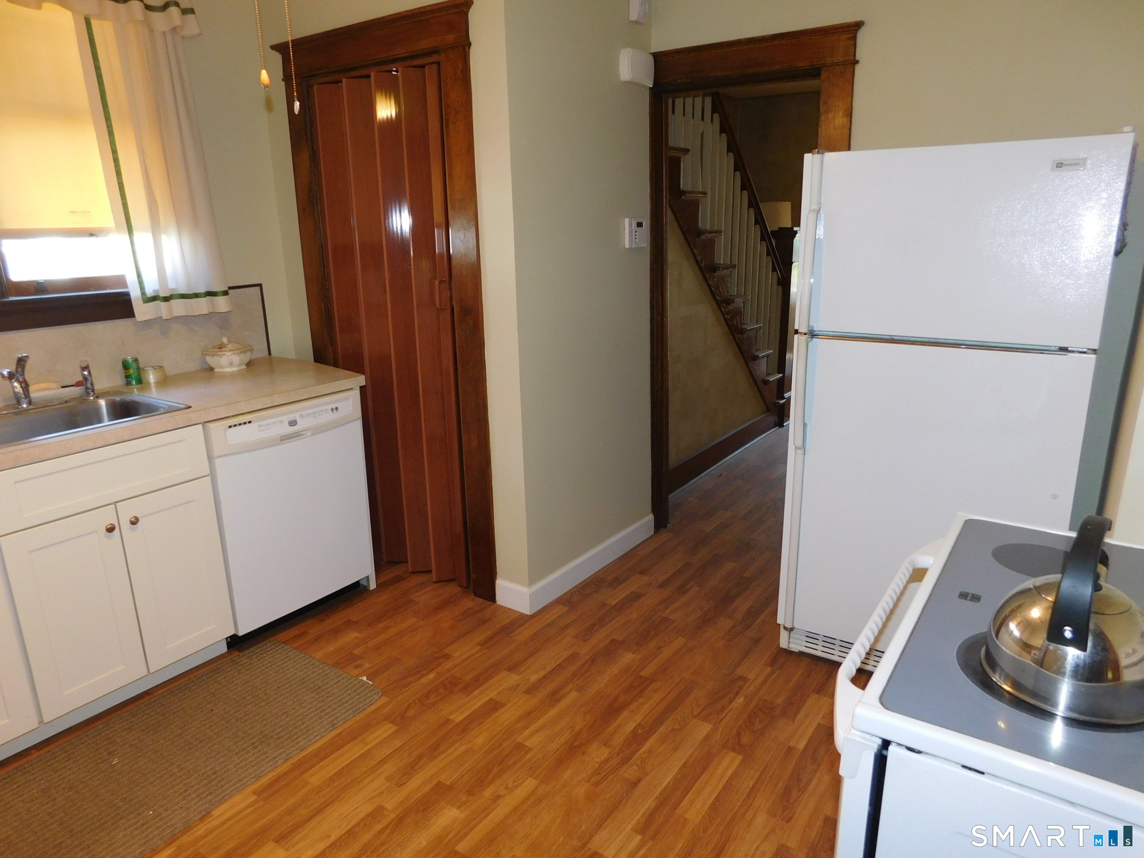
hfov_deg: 73.9
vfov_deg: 58.9
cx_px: 572
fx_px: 760
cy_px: 429
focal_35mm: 23
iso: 200
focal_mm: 4
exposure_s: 1/30
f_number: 3
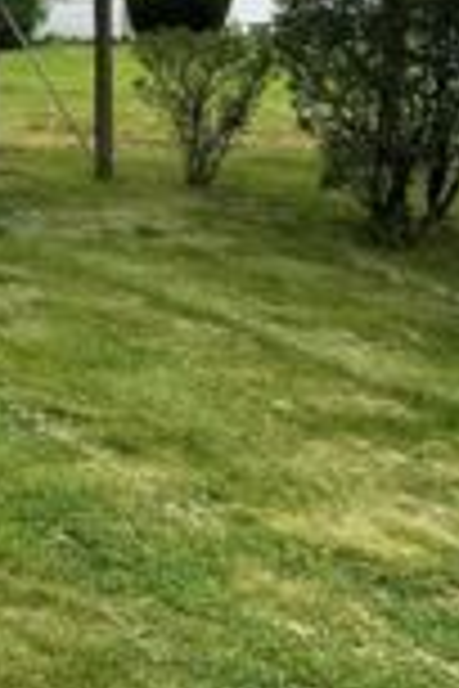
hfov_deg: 15.0
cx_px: -603
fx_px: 1167
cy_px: 4
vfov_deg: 30.6
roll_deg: +1.6
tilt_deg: -0.6
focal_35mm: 61
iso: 40
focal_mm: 2.22
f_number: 2.2
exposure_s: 1/378
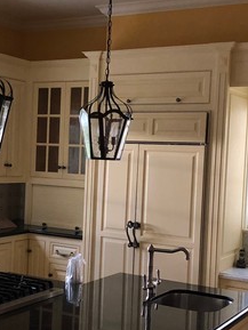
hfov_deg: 23.6
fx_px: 592
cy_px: 187
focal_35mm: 62
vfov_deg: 31.1
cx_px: 85
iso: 100
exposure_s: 1/13
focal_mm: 3.99
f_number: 1.8
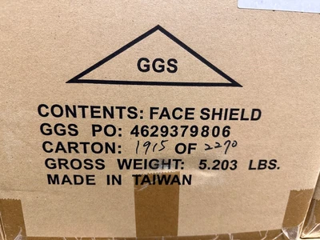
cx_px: 160
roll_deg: -1.3
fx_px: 222
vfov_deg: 56.8
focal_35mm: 24
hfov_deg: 71.6
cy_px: 120
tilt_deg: -19.1
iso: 200
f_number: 1.78
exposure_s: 1/60
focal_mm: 6.86
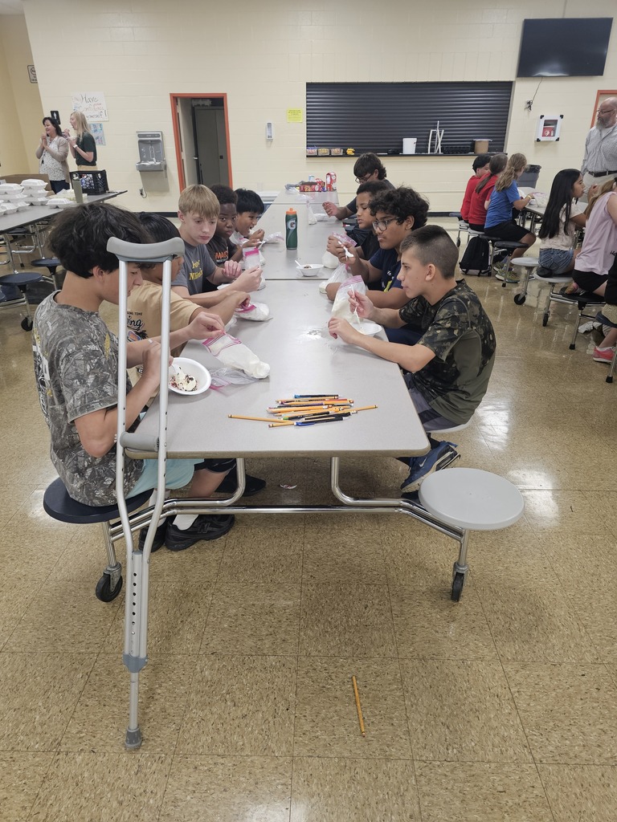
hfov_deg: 58.9
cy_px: 411
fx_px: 547
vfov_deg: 73.9
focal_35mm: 23
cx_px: 308
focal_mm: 6.3
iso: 200
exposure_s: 1/120
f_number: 1.7
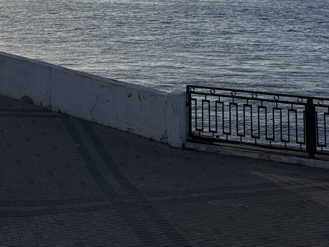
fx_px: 684
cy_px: -86
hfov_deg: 26.9
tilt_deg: +5.8
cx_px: 113
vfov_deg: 18.8
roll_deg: +0.6
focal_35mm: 72
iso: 80
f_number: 1.78
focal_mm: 6.76
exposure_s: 1/12346
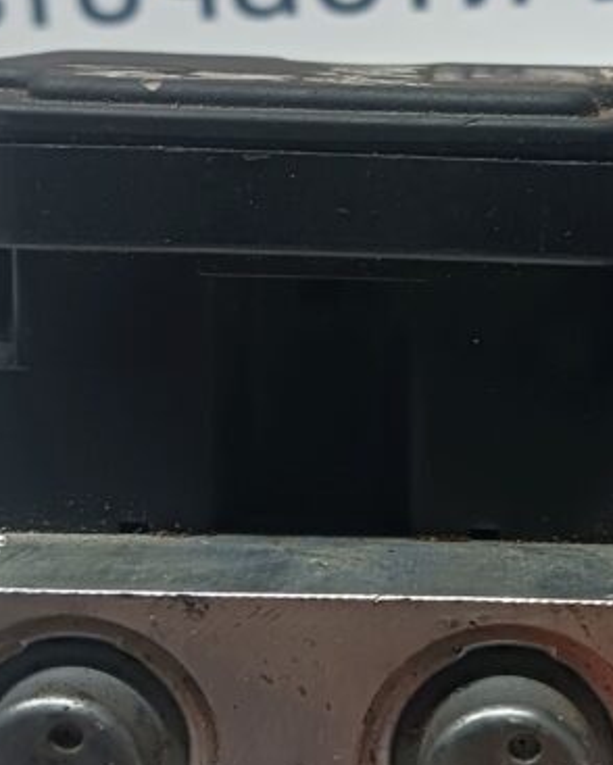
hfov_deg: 22.5
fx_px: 1518
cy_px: 282
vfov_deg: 28.2
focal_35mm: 67
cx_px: 496
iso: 400
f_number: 1.8
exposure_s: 1/20
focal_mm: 4
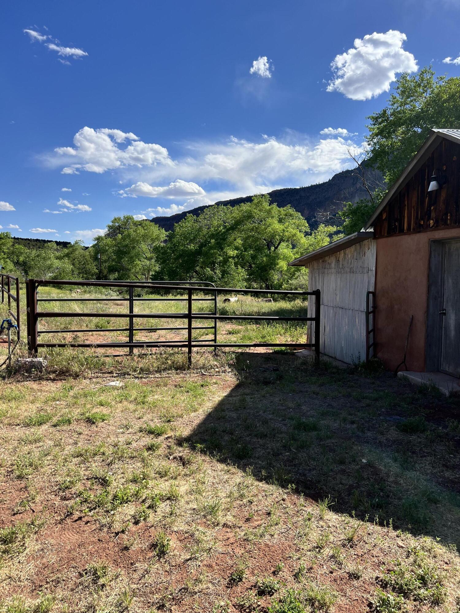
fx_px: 461
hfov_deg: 53.1
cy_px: 306
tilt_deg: -3.5
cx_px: 230
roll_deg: +0.8
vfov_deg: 67.3
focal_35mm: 26
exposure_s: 1/4115
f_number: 1.5
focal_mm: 5.7
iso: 50
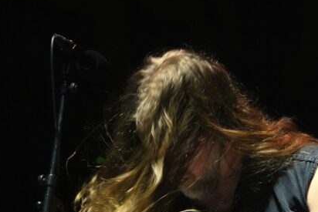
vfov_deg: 5.6
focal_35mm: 246
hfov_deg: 8.3
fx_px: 2174
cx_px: 266
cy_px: 162
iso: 5000
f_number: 5
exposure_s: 1/160
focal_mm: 88
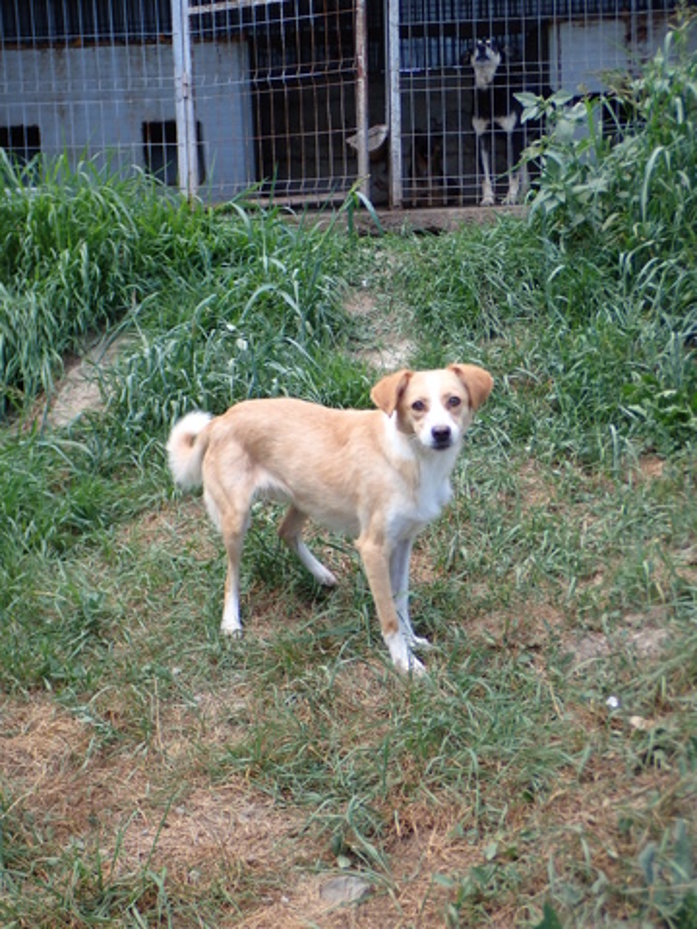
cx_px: 348
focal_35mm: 47
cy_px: 464
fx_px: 1262
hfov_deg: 30.9
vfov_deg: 40.4
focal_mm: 8.4
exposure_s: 1/500
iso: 200
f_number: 3.1
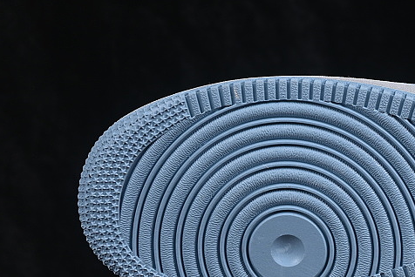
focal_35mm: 170
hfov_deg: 11.9
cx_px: 418
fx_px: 1961
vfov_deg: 8.1
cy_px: 118
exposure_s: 1/80
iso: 160
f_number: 8
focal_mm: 50
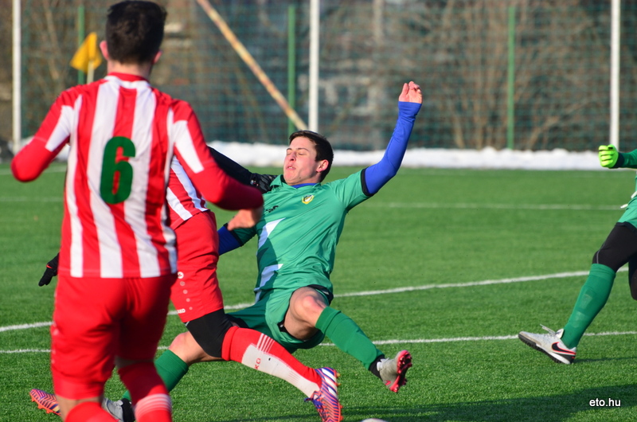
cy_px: 211
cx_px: 318
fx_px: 6357
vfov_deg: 3.8
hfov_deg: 5.7
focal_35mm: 360
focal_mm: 240
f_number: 5.6
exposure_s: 1/1250
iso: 500
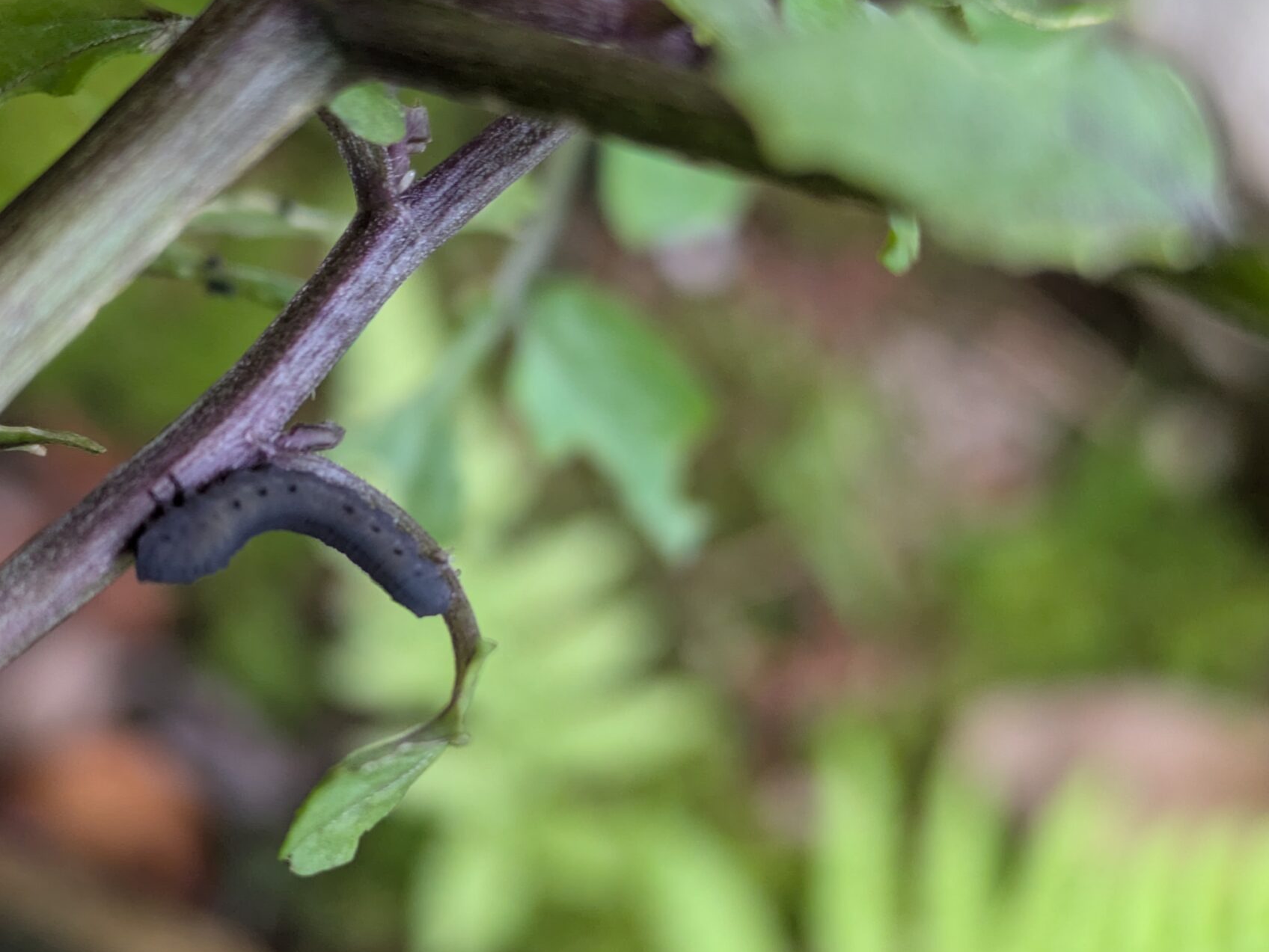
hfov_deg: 25.1
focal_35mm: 77
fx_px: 2824
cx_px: 347
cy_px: 614
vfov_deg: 19.1
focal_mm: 5.43
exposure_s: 1/120
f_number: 1.89
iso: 106
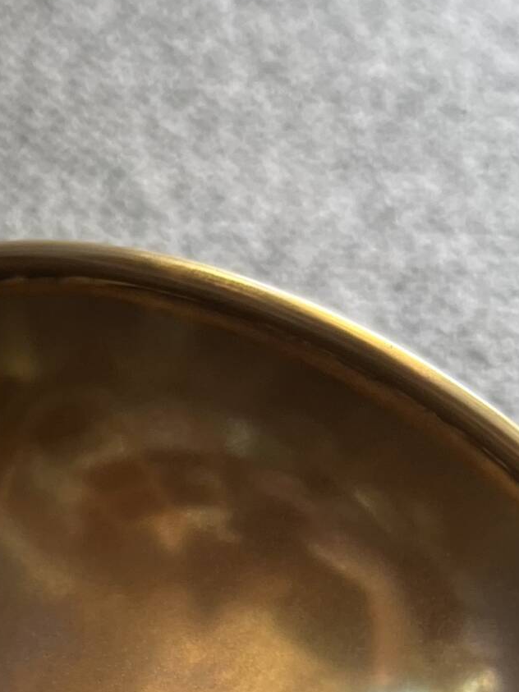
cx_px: -154
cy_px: 934
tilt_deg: -61.1
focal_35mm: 79
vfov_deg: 21.9
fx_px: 1580
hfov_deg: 17.5
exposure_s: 1/120
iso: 125
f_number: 1.6
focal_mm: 5.1
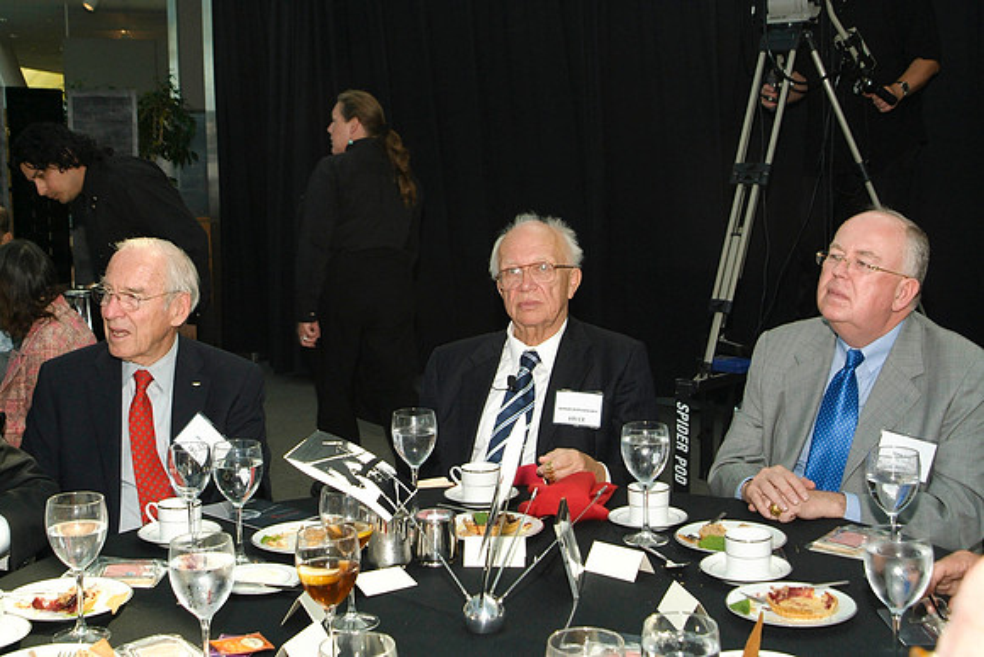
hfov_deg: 41.1
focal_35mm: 48
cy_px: 328
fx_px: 1312
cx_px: 492
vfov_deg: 28.1
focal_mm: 32
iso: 800
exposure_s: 1/60
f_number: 9.5
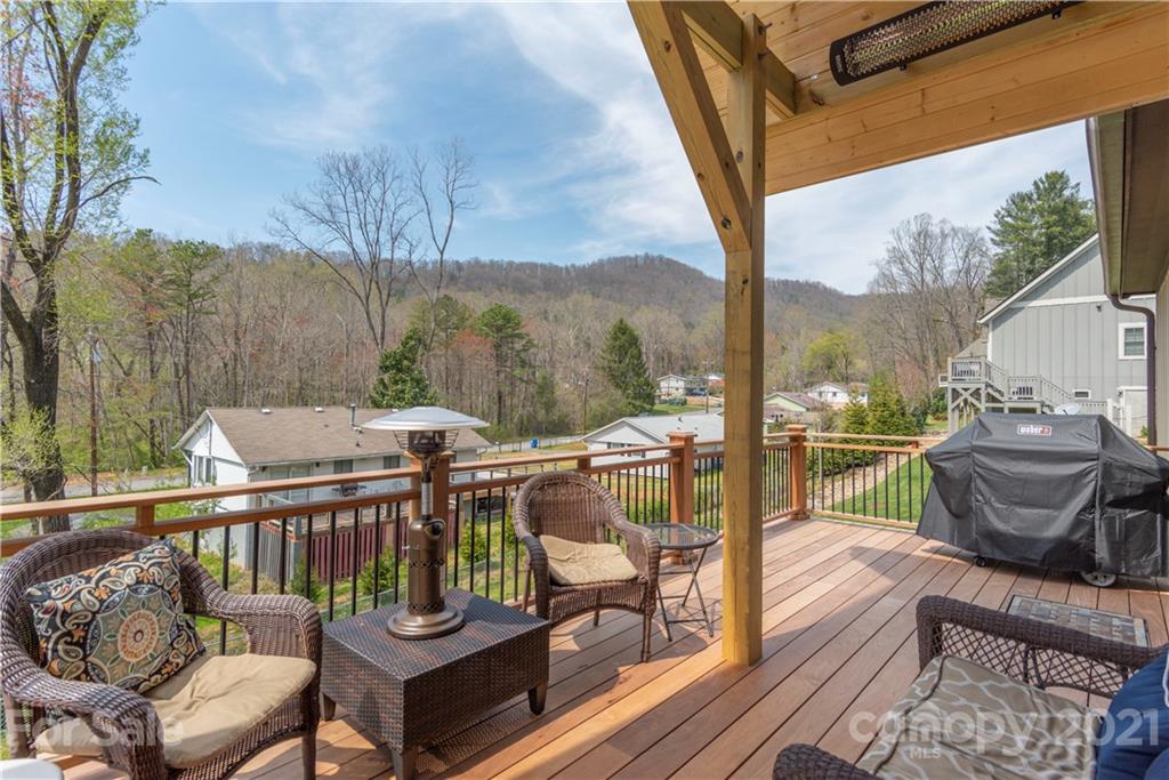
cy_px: 390
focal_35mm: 17
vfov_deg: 70.5
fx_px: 552
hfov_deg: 93.3
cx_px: 584
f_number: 7.1
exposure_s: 1/800
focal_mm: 17
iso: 400
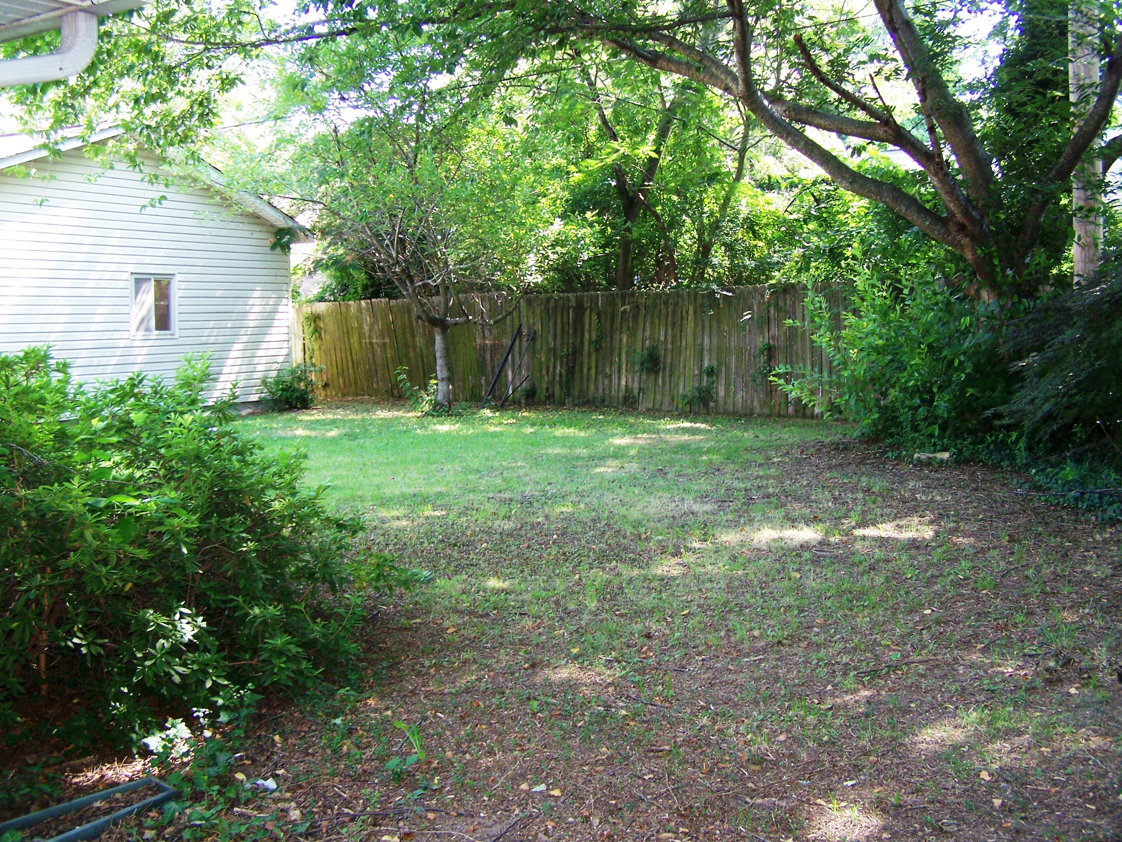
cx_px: 561
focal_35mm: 38
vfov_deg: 37.7
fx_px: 1232
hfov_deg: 49.0
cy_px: 421
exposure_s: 1/100
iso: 160
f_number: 2.8
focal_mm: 6.3
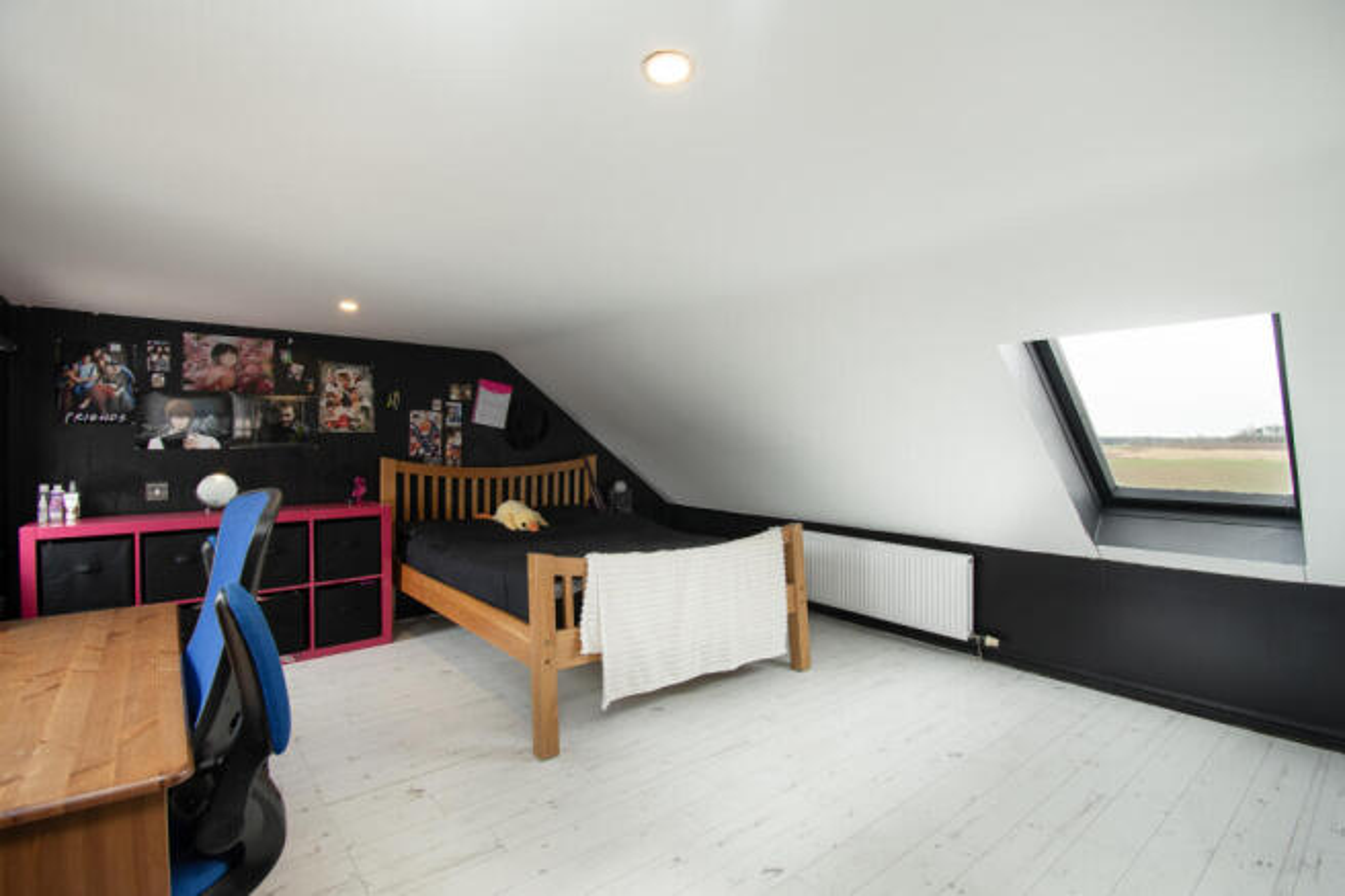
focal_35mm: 15
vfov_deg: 77.3
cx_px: 672
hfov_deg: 100.4
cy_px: 448
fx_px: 560
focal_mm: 10
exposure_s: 1/10
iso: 320
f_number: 8
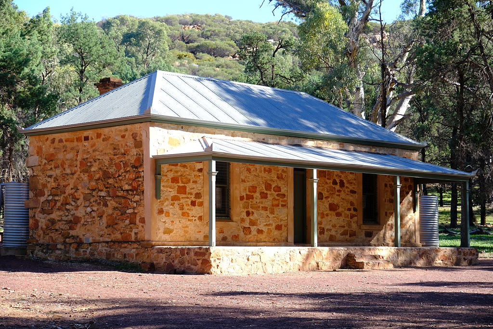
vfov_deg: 16.5
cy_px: 164
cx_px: 246
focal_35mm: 83
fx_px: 1137
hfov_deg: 24.5
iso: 200
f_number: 5.6
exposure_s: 1/150
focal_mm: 55
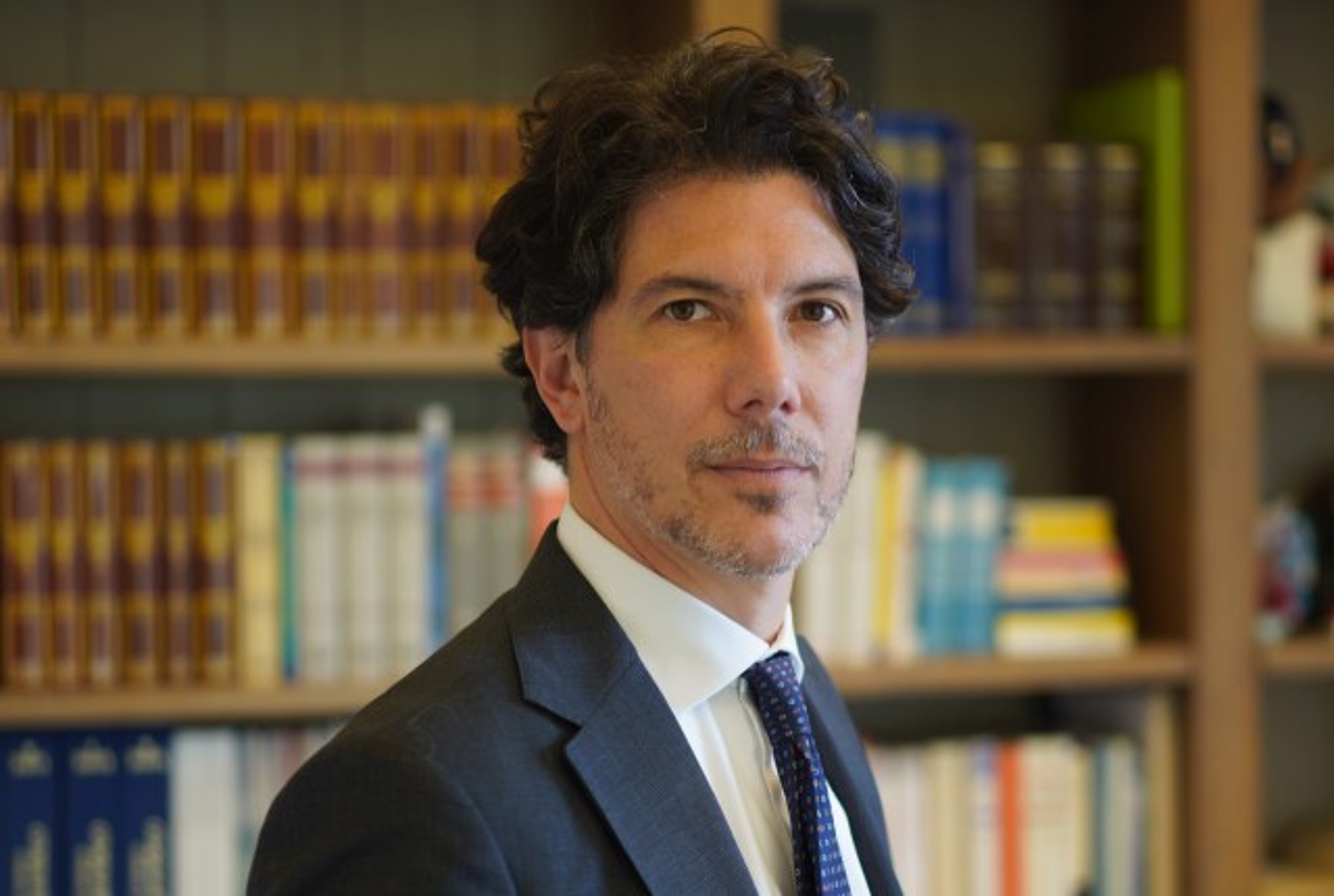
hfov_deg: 36.2
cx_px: 667
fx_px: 2043
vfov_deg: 24.7
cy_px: 448
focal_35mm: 55
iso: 125
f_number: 1.8
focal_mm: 55
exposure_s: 1/60
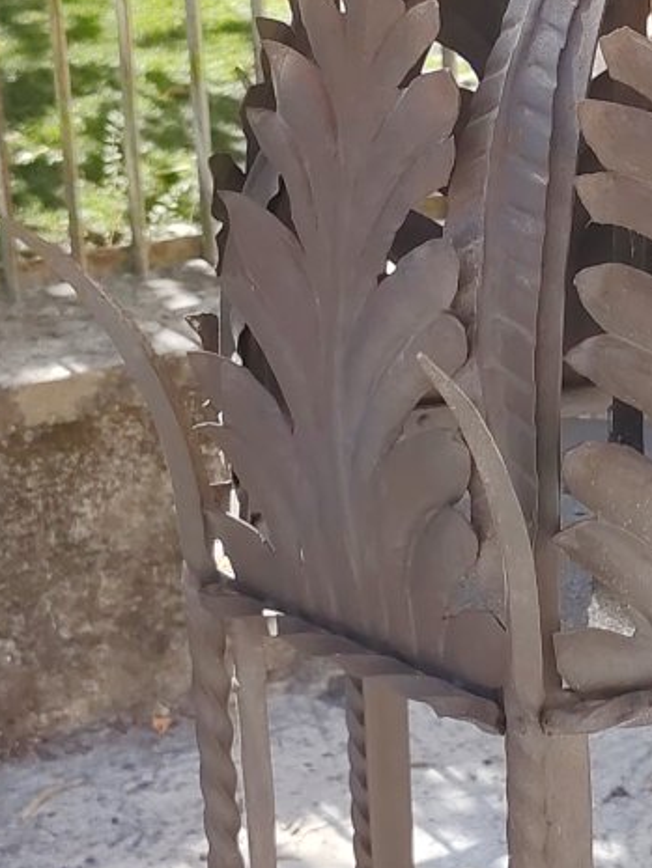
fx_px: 2786
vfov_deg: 17.7
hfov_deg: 13.2
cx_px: 639
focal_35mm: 111
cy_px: 396
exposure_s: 1/256
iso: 100
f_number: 1.75
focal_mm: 5.25
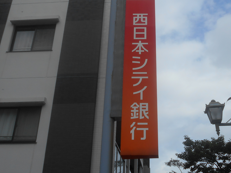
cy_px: 61
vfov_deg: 28.4
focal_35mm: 51
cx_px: 143
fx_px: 340
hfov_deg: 37.3
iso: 80
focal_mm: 5.8
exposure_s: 1/1250
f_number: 3.6
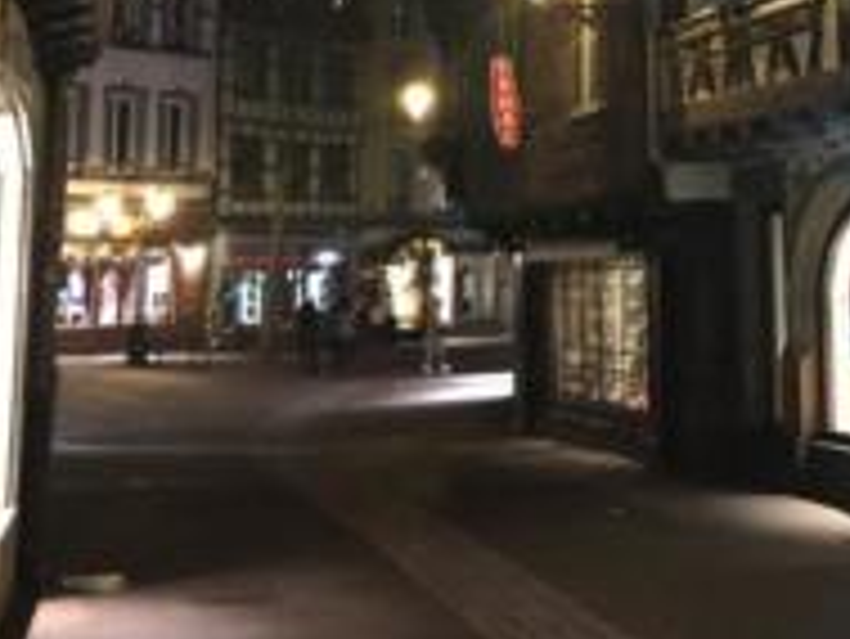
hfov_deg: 25.9
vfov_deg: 18.9
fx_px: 1818
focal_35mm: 74
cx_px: 652
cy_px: -124
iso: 100
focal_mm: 3.99
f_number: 1.8
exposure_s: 1/4
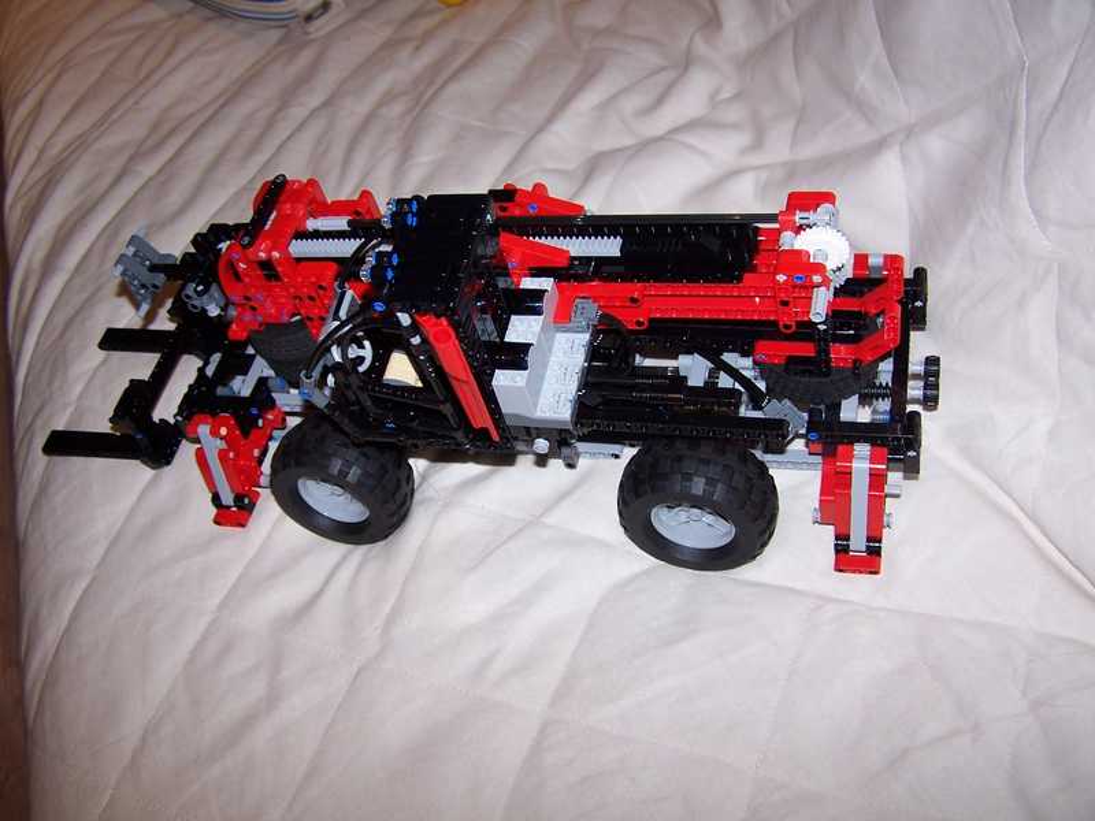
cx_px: 548
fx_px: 1202
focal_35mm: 38
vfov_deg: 37.7
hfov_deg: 49.0
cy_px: 410
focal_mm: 6.3
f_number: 2.8
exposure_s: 1/60
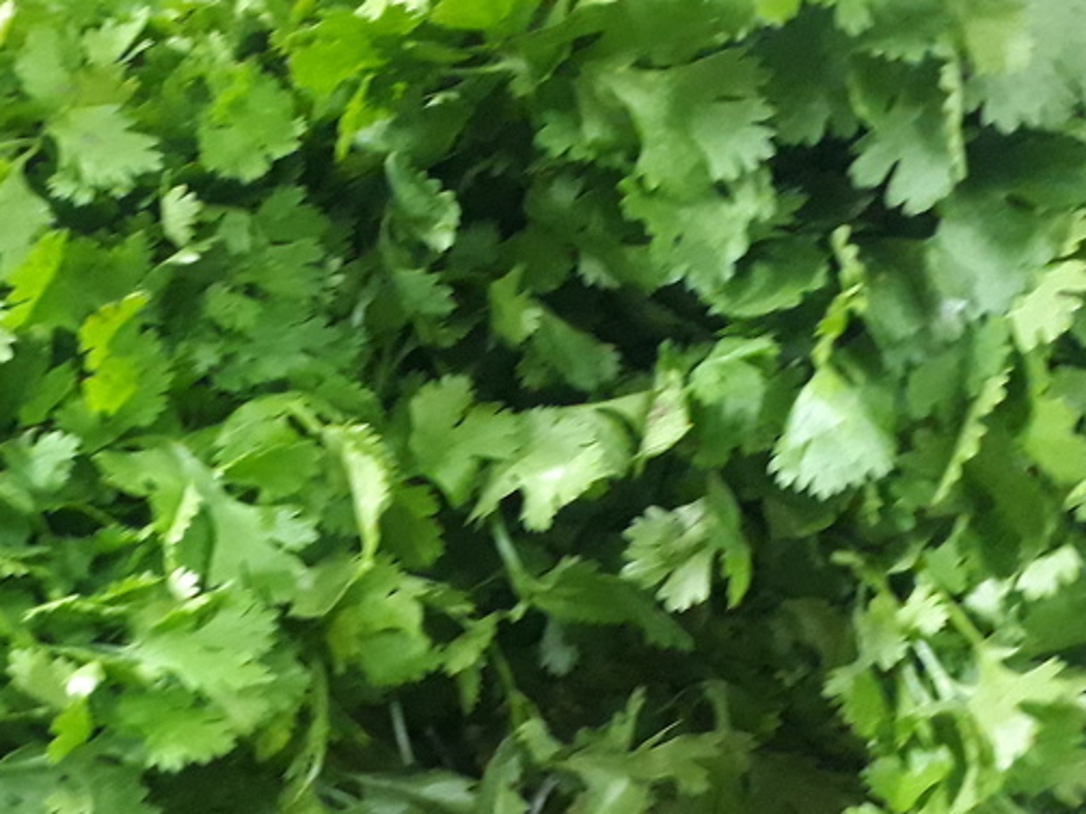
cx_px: 203
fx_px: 1725
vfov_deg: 26.4
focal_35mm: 55
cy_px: 551
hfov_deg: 33.8
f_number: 1.9
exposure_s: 1/15
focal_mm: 3.6
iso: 640
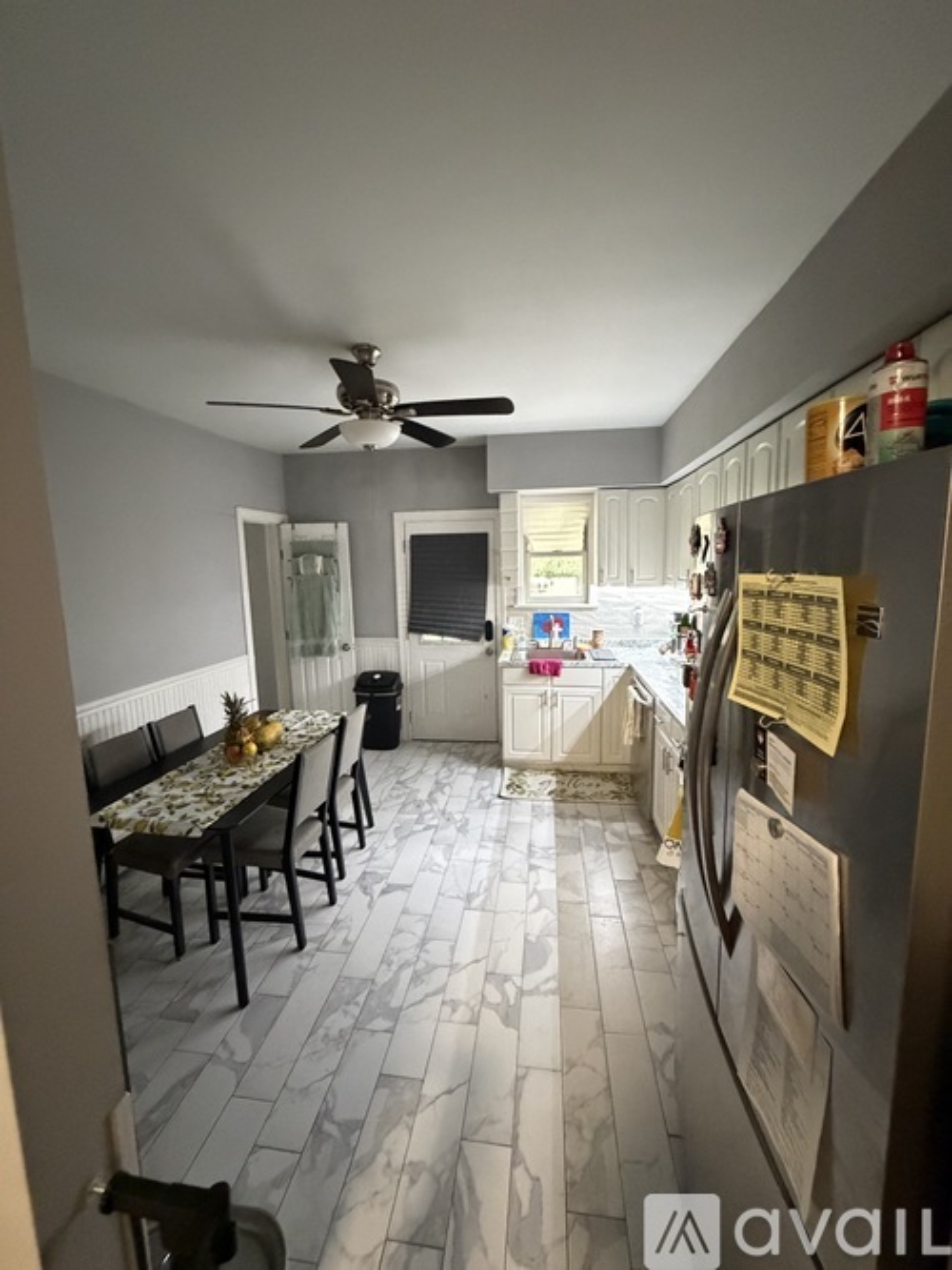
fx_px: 514
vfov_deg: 102.1
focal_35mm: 14
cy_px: 635
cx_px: 476
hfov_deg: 85.7
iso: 1000
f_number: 2.2
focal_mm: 2.22
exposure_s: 1/60
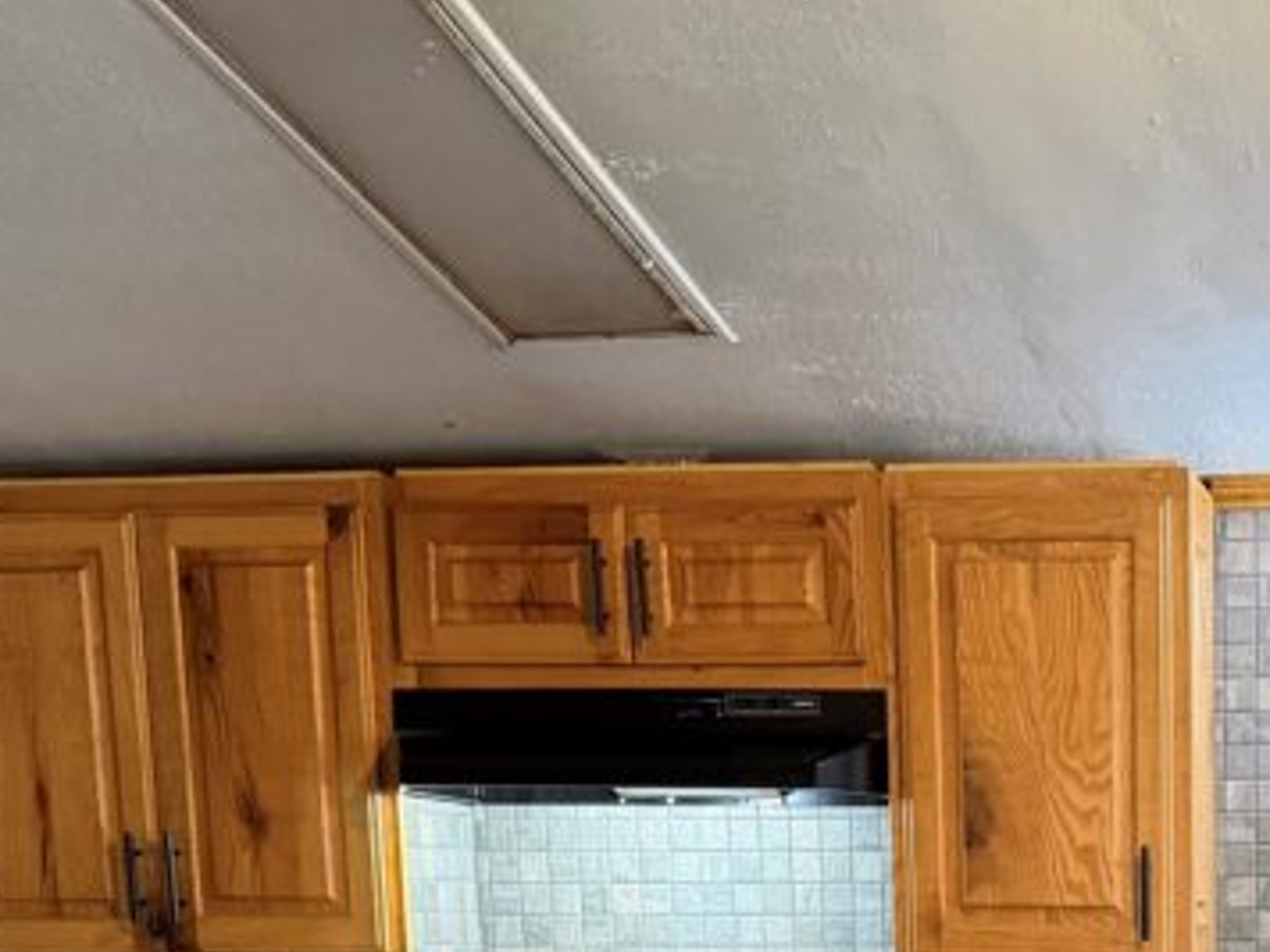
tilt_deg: -10.5
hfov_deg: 25.9
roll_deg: +0.8
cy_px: 1398
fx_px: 2642
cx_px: 1222
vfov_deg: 18.3
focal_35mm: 72
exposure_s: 1/60
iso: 640
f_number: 1.78
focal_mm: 6.76
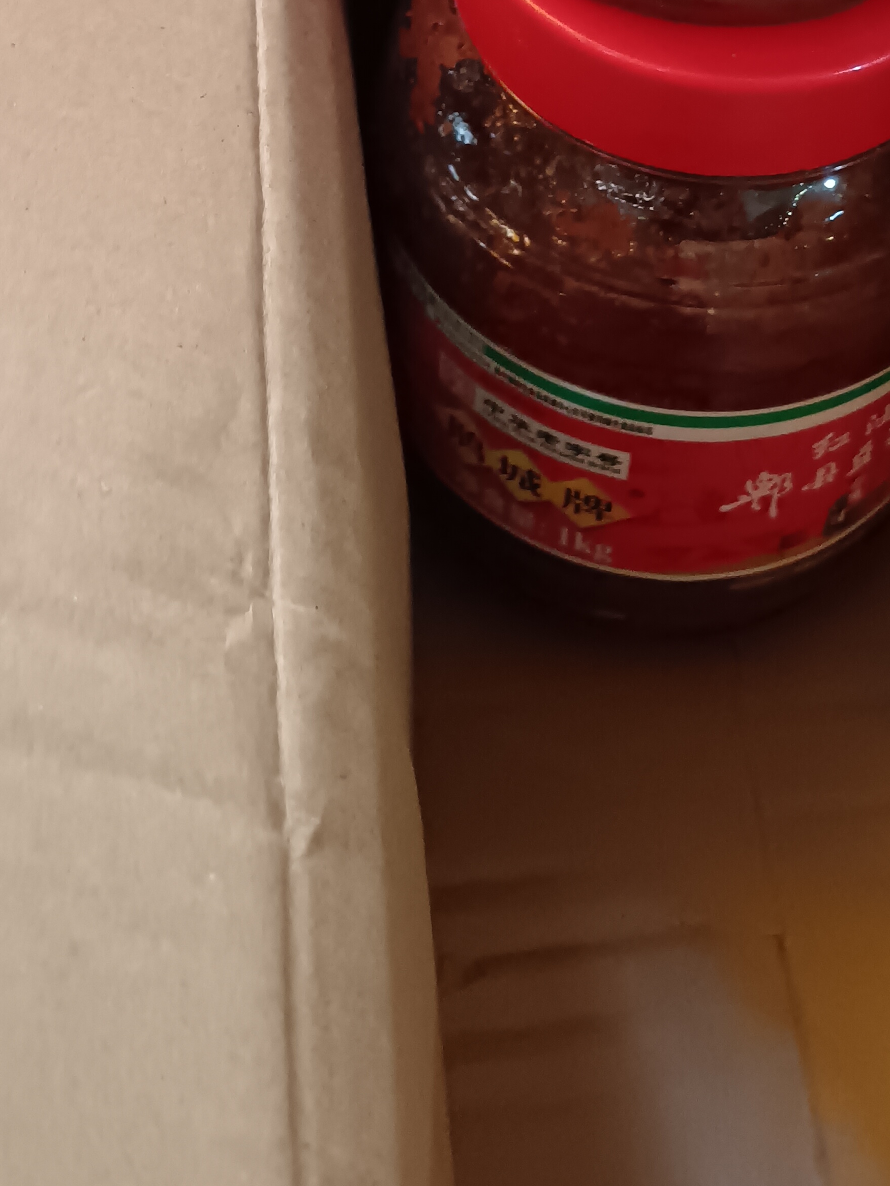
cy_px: 60
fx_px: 2296
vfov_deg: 27.6
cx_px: 688
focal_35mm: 67
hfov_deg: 21.7
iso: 2927
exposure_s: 1/100
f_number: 1.9
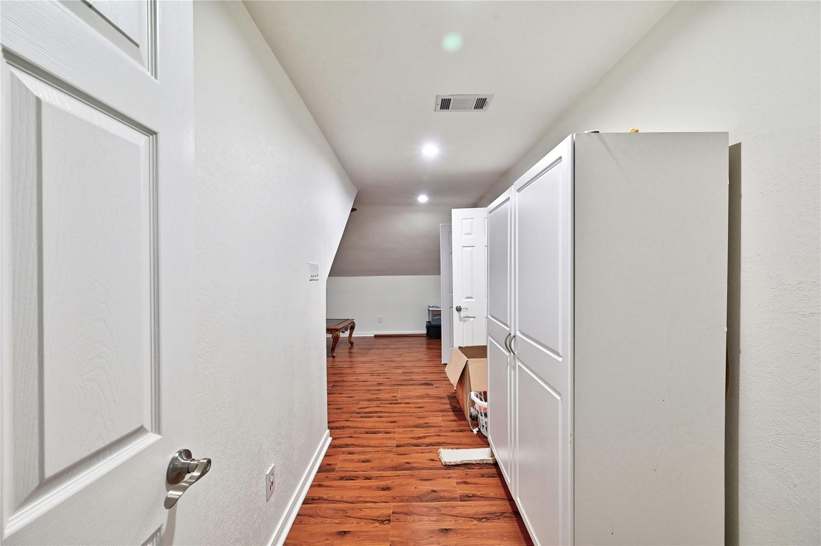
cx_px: 410
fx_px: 319
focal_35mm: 14
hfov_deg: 104.3
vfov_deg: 81.1
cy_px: 273
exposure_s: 1/8
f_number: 8
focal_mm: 14
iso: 400
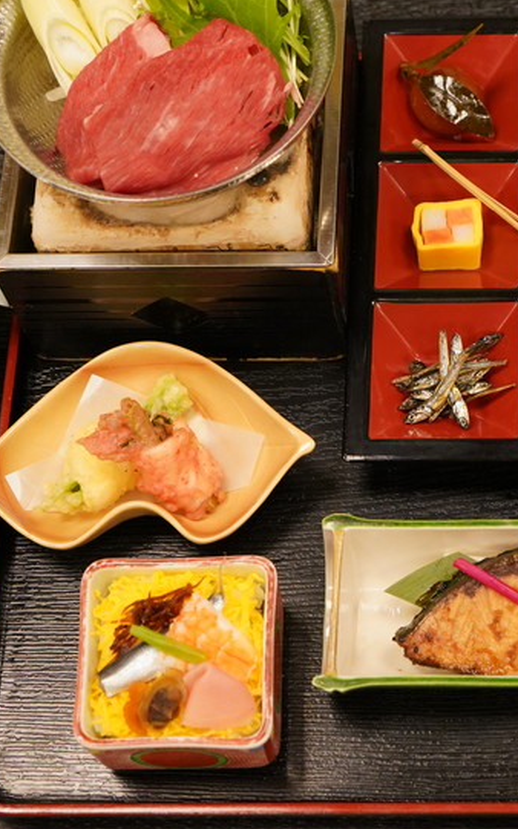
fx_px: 1717
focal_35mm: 76
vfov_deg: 27.1
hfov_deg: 17.0
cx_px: 448
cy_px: 363
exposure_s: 1/160
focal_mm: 42
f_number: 4.5
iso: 2500
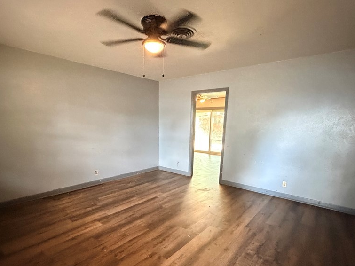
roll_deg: -0.8
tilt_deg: -12.2
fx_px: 195
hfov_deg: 84.6
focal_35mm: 19
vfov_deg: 67.7
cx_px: 171
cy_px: 165
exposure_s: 1/60
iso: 1250
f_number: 2.2
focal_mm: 2.22
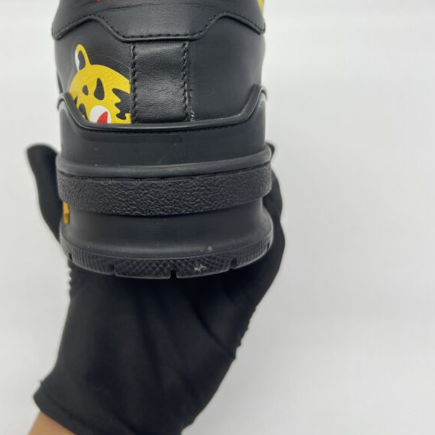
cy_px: 80
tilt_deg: -42.4
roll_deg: +4.5
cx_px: 161
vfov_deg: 39.2
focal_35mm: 41
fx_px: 583
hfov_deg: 40.6
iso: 32
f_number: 1.5
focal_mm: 5.7
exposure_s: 1/100
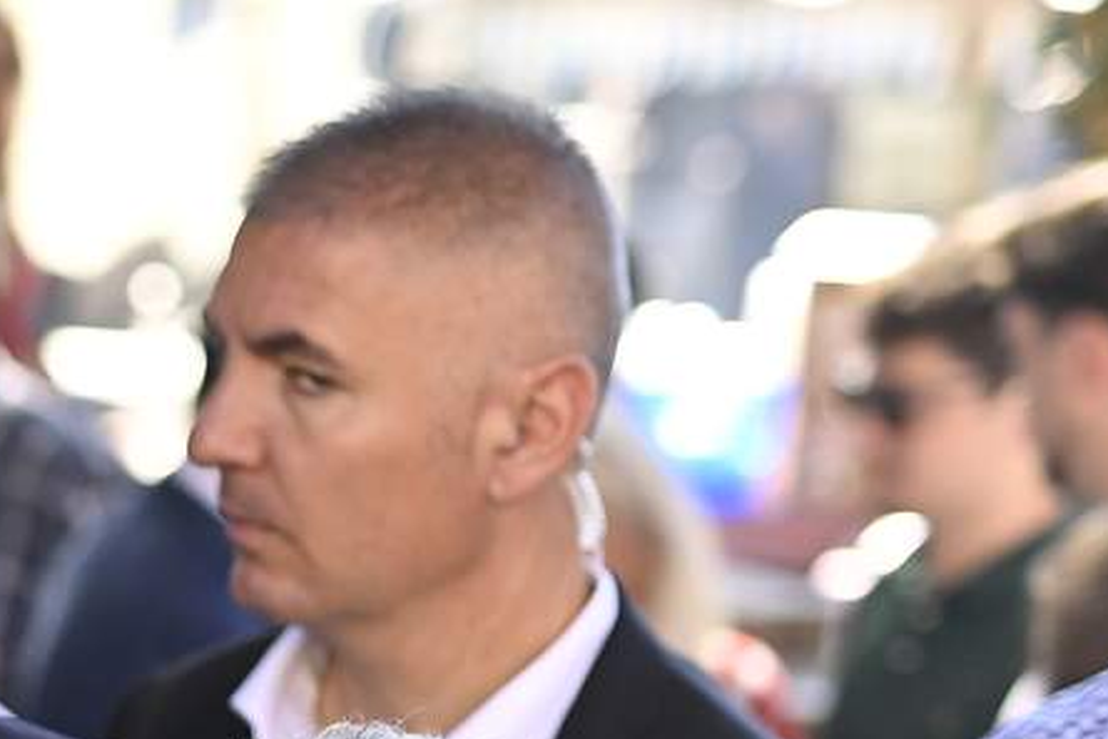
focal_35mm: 182
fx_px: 5603
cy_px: 983
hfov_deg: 10.8
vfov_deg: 7.5
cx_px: -605
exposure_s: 1/500
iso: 125
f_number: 2
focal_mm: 50
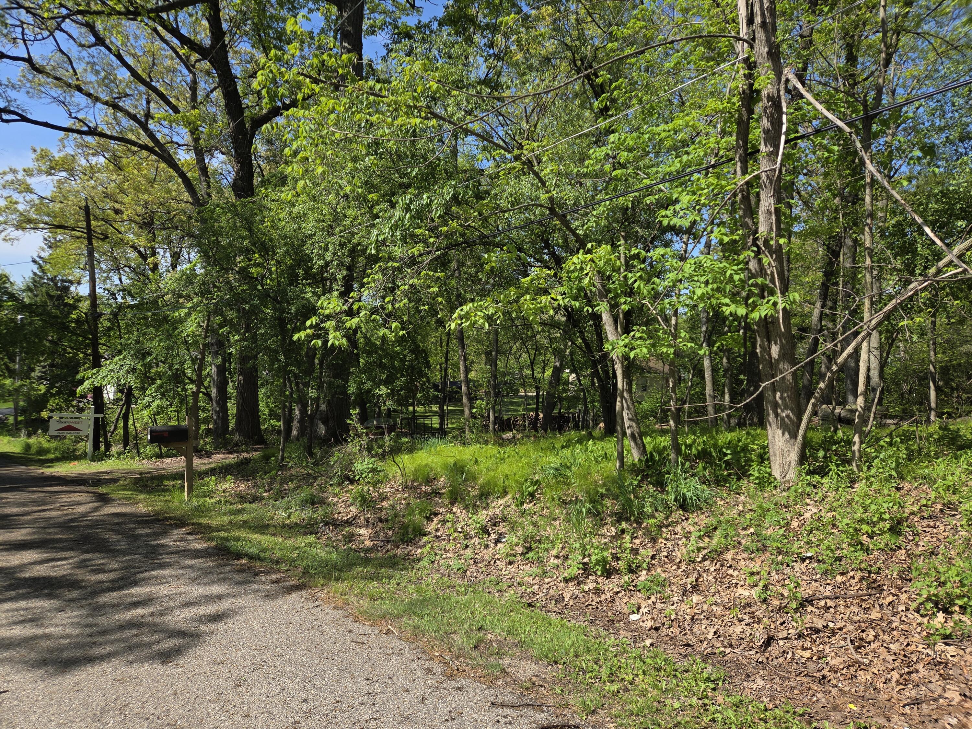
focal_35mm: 23
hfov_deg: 73.9
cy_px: 364
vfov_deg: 58.9
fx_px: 646
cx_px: 486
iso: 80
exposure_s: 1/3455
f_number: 1.8
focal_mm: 5.4
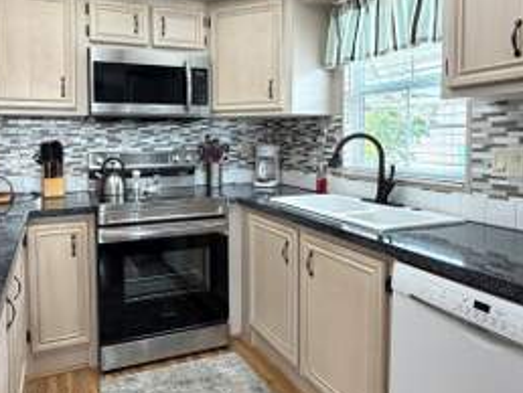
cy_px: 154
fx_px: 393
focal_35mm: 26
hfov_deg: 66.4
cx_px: 203
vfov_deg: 52.7
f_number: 2.2
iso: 100
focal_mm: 2.22
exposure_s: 1/120
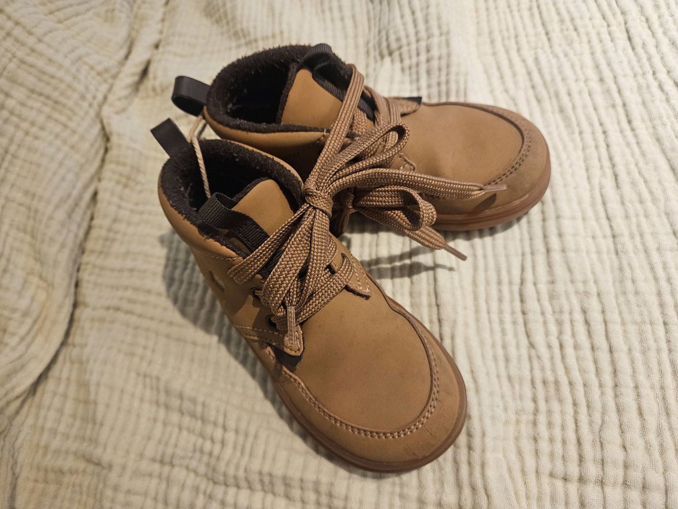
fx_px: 450
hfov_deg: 73.9
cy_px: 254
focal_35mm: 23
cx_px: 339
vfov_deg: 58.9
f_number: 1.8
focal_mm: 5.4
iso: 500
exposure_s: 1/100
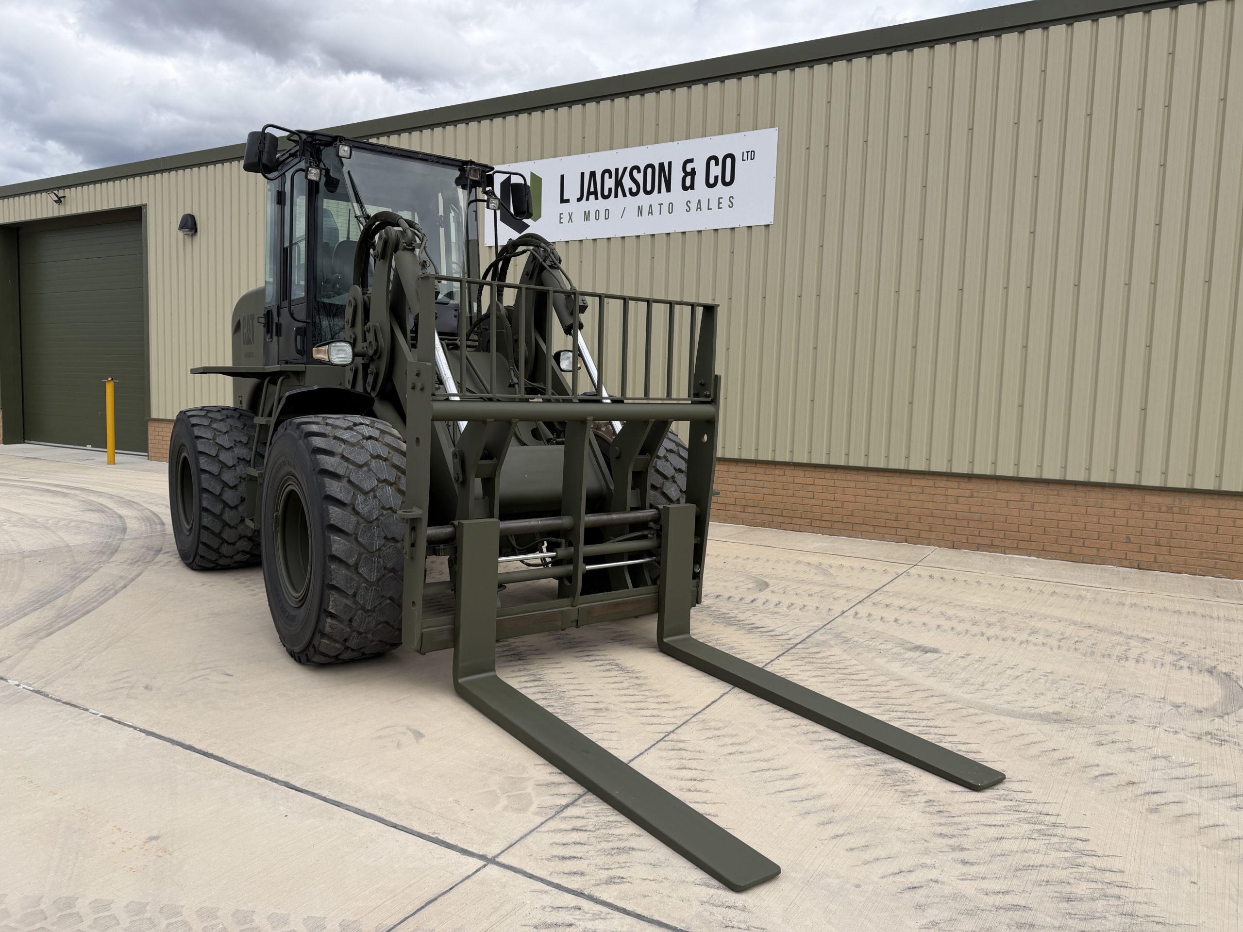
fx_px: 862
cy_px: 466
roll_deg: -1.2
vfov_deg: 56.8
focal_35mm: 24
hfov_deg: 71.6
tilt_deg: -4.7
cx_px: 622
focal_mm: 6.76
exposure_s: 1/3279
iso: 80
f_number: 1.78
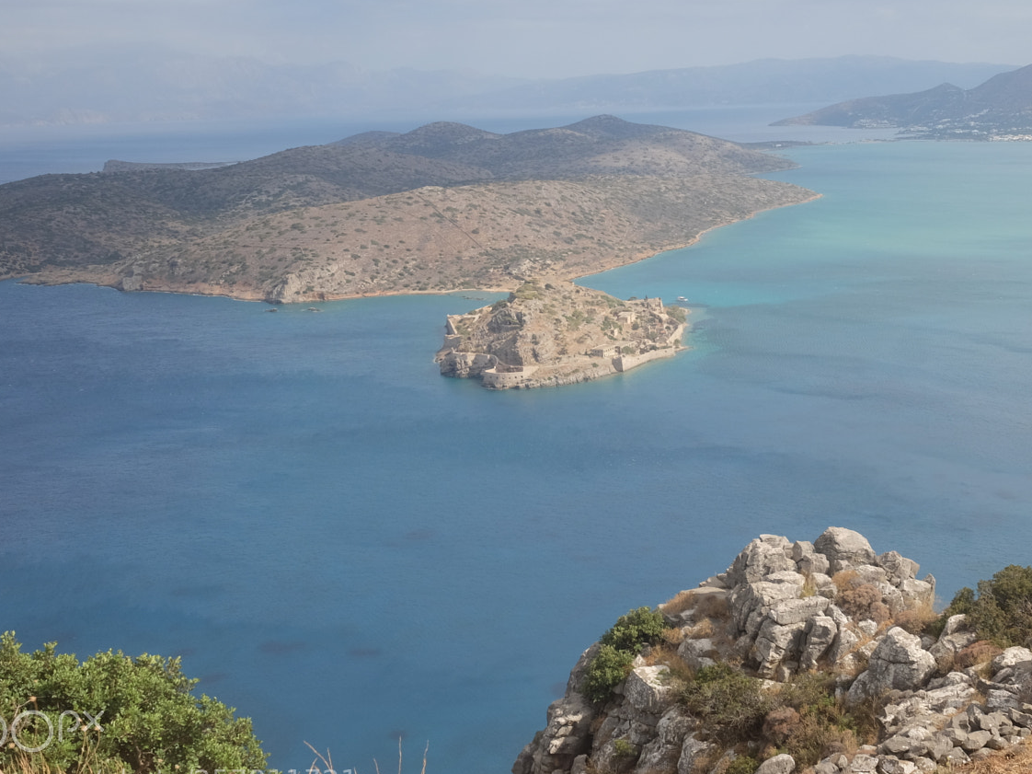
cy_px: 361
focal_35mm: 48
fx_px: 1431
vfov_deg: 30.2
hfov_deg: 39.5
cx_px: 612
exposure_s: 1/125
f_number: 8
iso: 400
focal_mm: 23
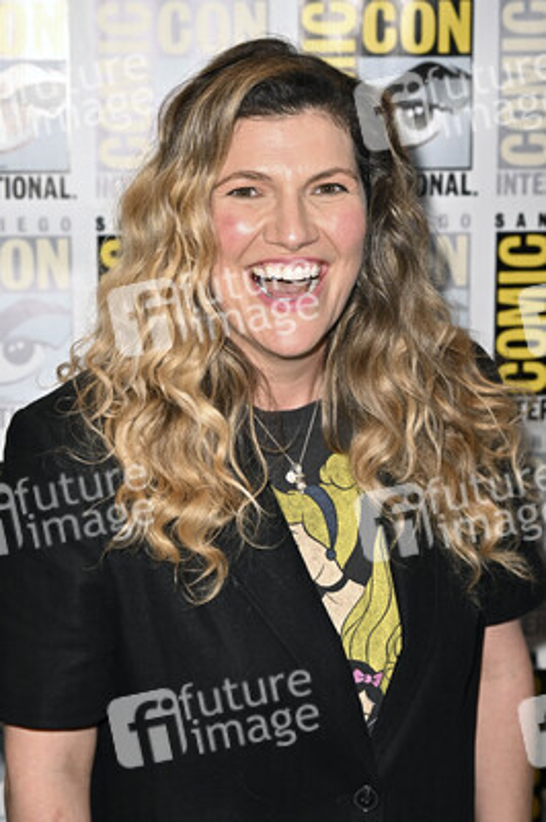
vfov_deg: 24.5
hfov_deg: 16.4
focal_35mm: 83
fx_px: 1891
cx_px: 273
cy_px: 411
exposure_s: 1/250
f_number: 6.3
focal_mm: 83
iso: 2000
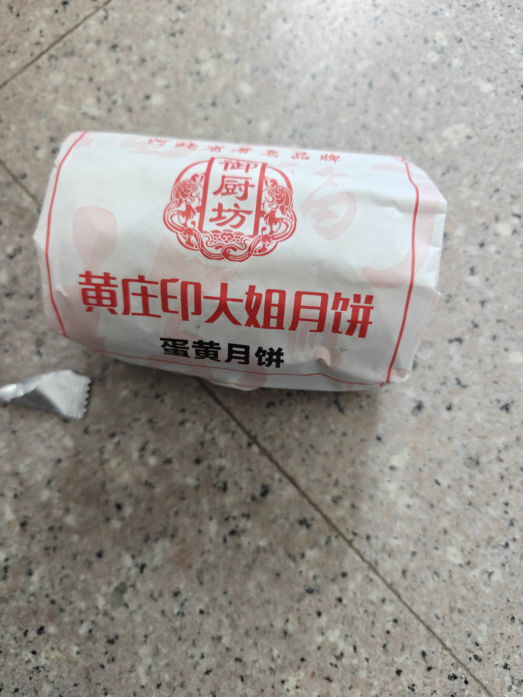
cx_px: 262
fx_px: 463
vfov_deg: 73.9
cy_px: 348
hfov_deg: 58.9
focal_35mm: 23
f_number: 1.6
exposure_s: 1/145
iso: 250
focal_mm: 6.06
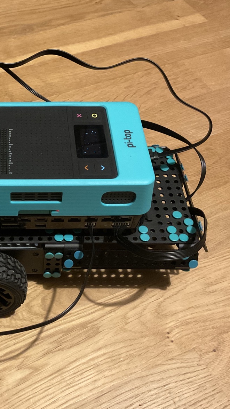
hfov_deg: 26.8
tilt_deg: -52.1
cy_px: 208
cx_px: 23
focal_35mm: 43
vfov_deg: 47.4
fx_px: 466
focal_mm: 3
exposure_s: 1/33
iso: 320
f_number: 1.8
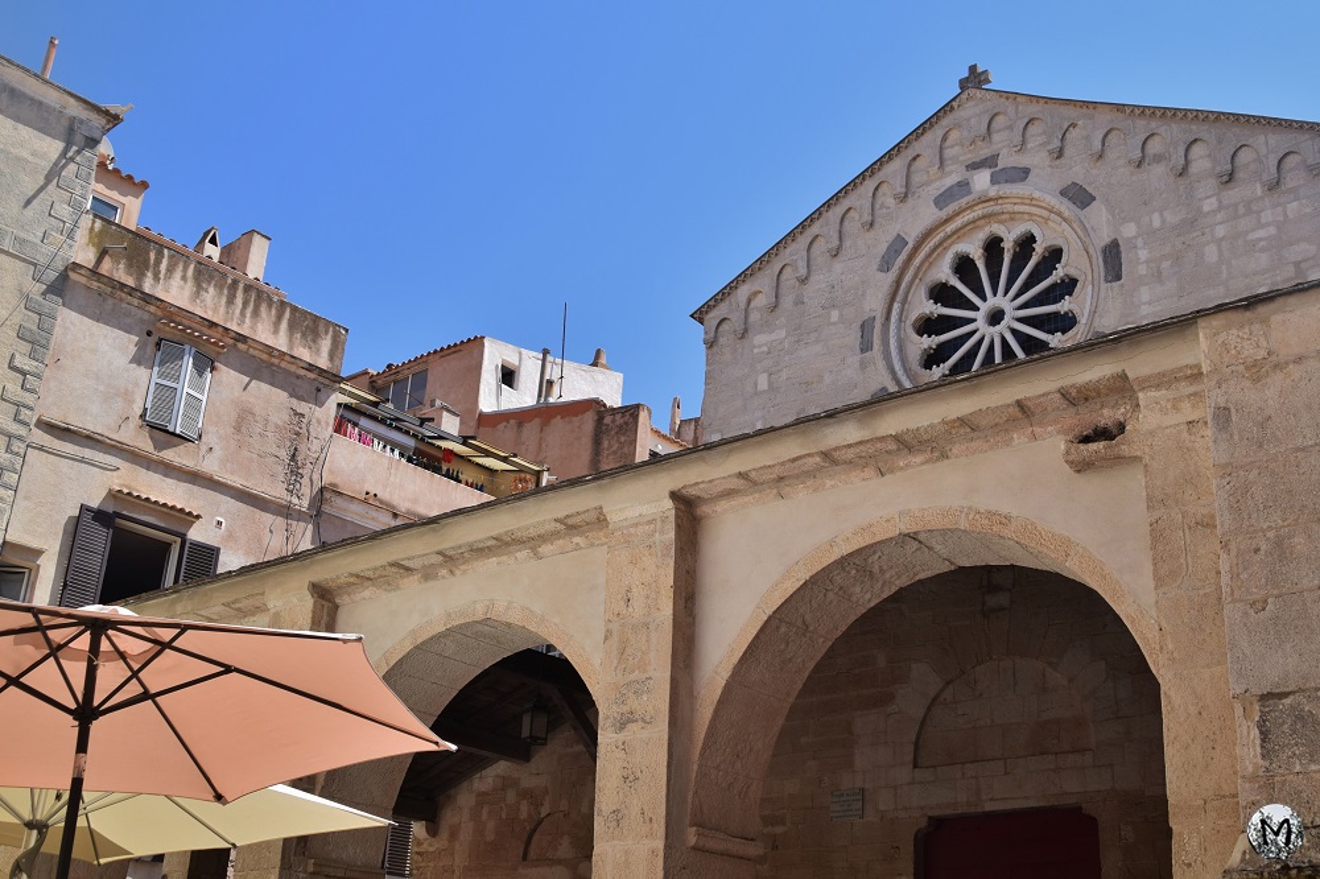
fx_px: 1210
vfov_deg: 39.9
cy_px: 440
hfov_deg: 57.2
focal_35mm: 33
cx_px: 660
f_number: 9
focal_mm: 22
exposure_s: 1/320
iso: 200
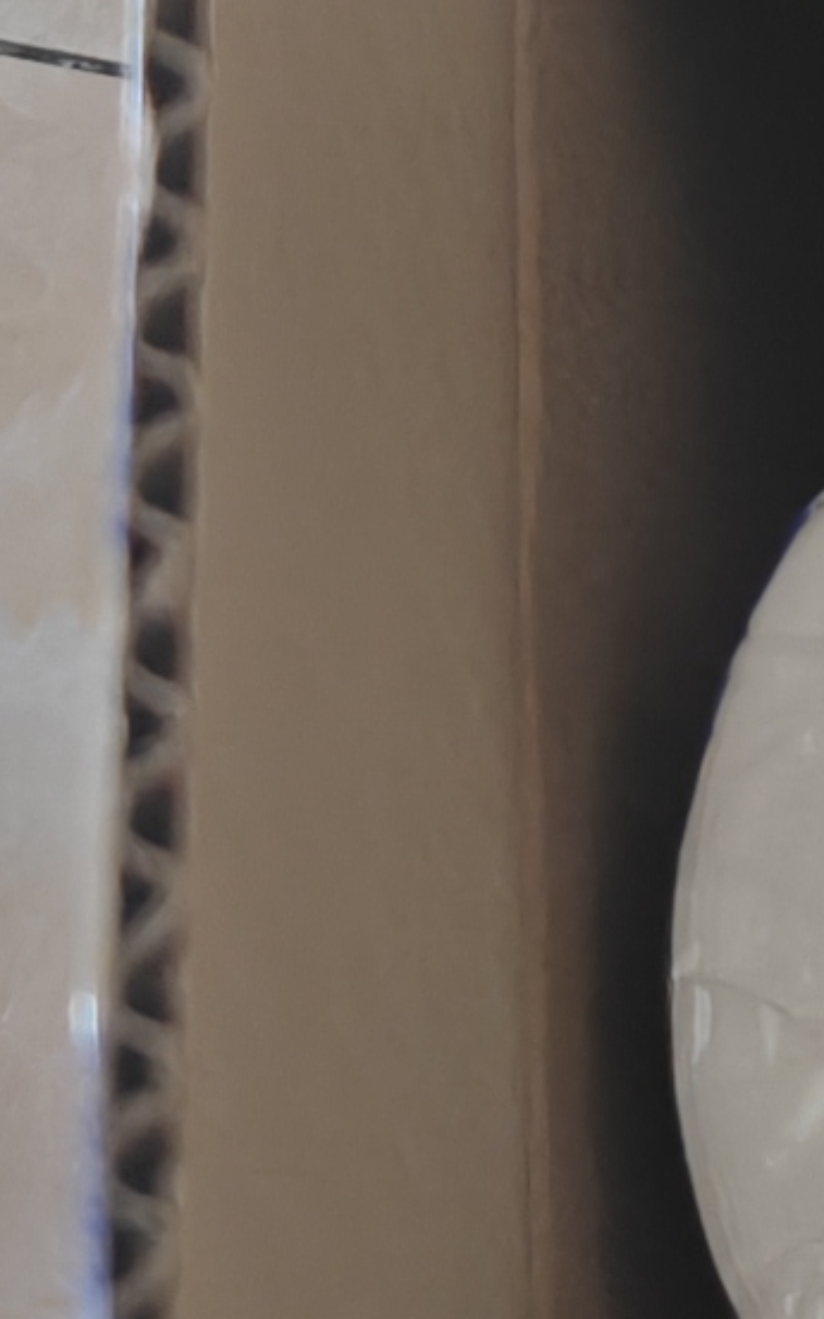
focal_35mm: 181
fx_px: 6503
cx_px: 2697
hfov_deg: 6.5
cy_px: -516
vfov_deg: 11.2
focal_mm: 6.06
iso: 800
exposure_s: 1/100
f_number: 1.6
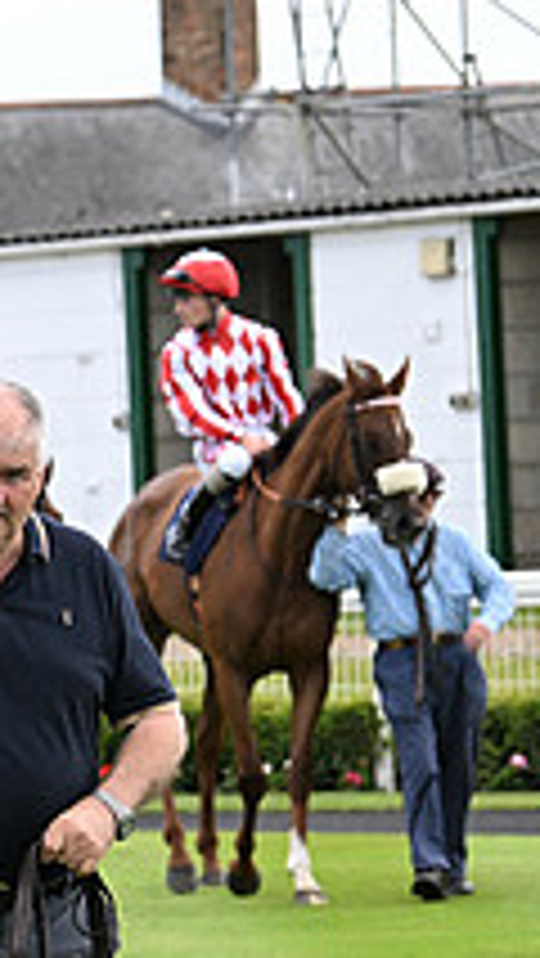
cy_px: 794
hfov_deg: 4.0
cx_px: -608
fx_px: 7628
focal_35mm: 300
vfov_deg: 7.2
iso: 400
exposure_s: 1/640
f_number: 5.6
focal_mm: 105
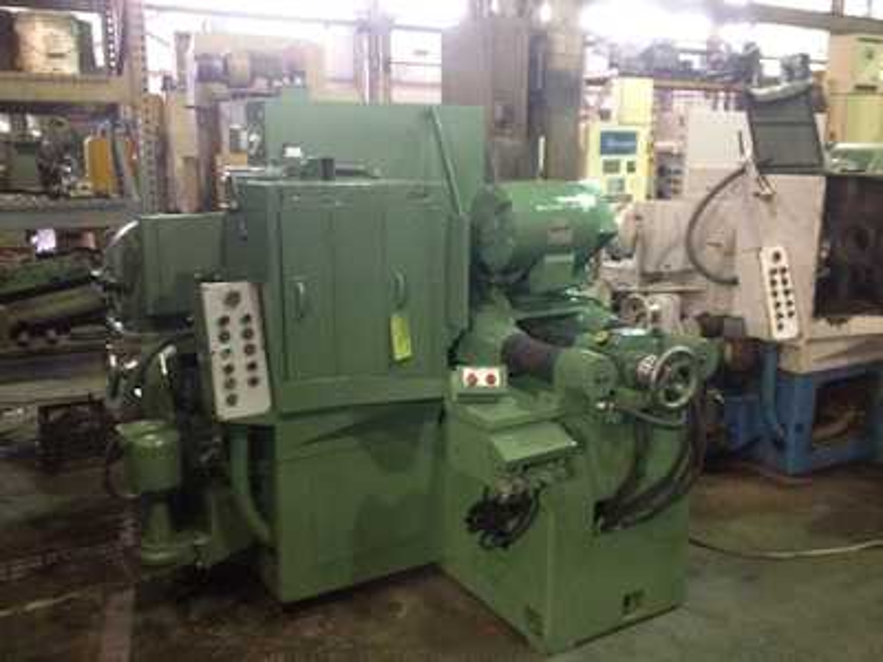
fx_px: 893
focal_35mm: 35
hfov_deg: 52.6
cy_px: 331
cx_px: 442
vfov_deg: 40.7
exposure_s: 1/15
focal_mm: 4.28
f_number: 2.4
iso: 640
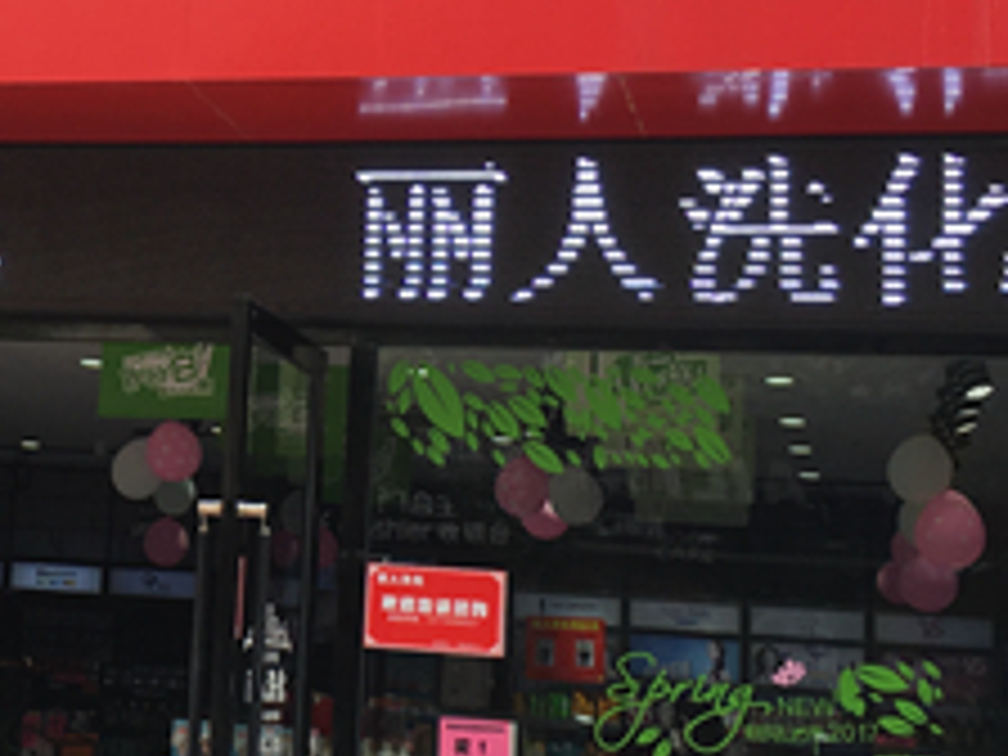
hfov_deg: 23.1
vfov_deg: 17.9
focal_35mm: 82
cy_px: 252
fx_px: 2388
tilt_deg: +11.8
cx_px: 63
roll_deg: -4.9
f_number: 2.2
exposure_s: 1/516
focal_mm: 4.15
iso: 25
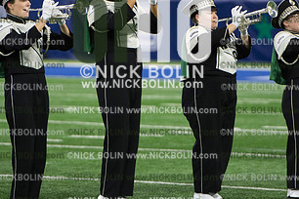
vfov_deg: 3.6
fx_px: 3148
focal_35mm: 379
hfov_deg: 5.4
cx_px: 142
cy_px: 42
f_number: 3.5
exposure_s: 1/1600
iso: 2500
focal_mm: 200
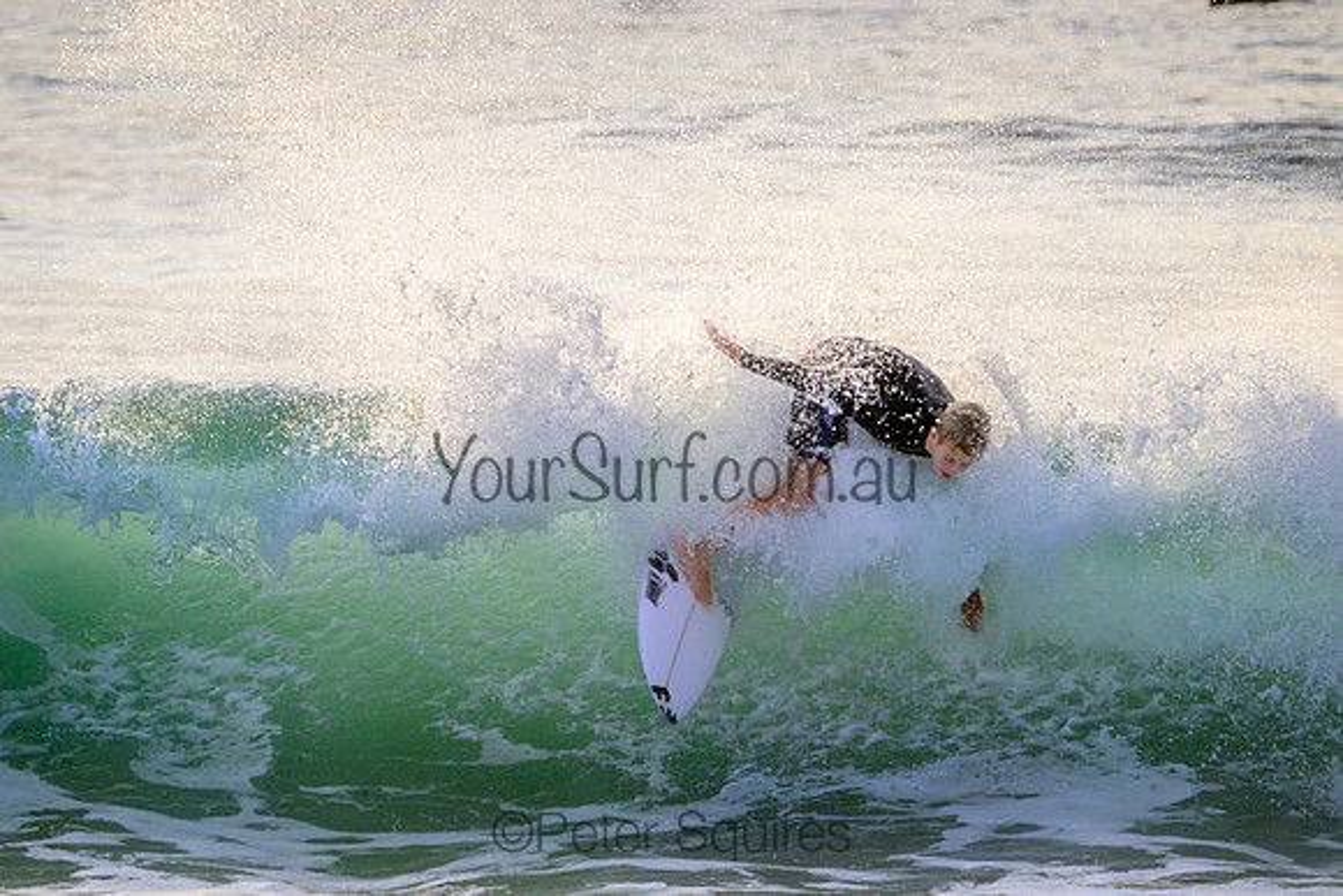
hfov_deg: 2.5
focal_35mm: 834
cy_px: 429
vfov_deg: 1.7
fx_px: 31107
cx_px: 643
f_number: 11
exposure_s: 1/2000
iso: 2000
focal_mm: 800
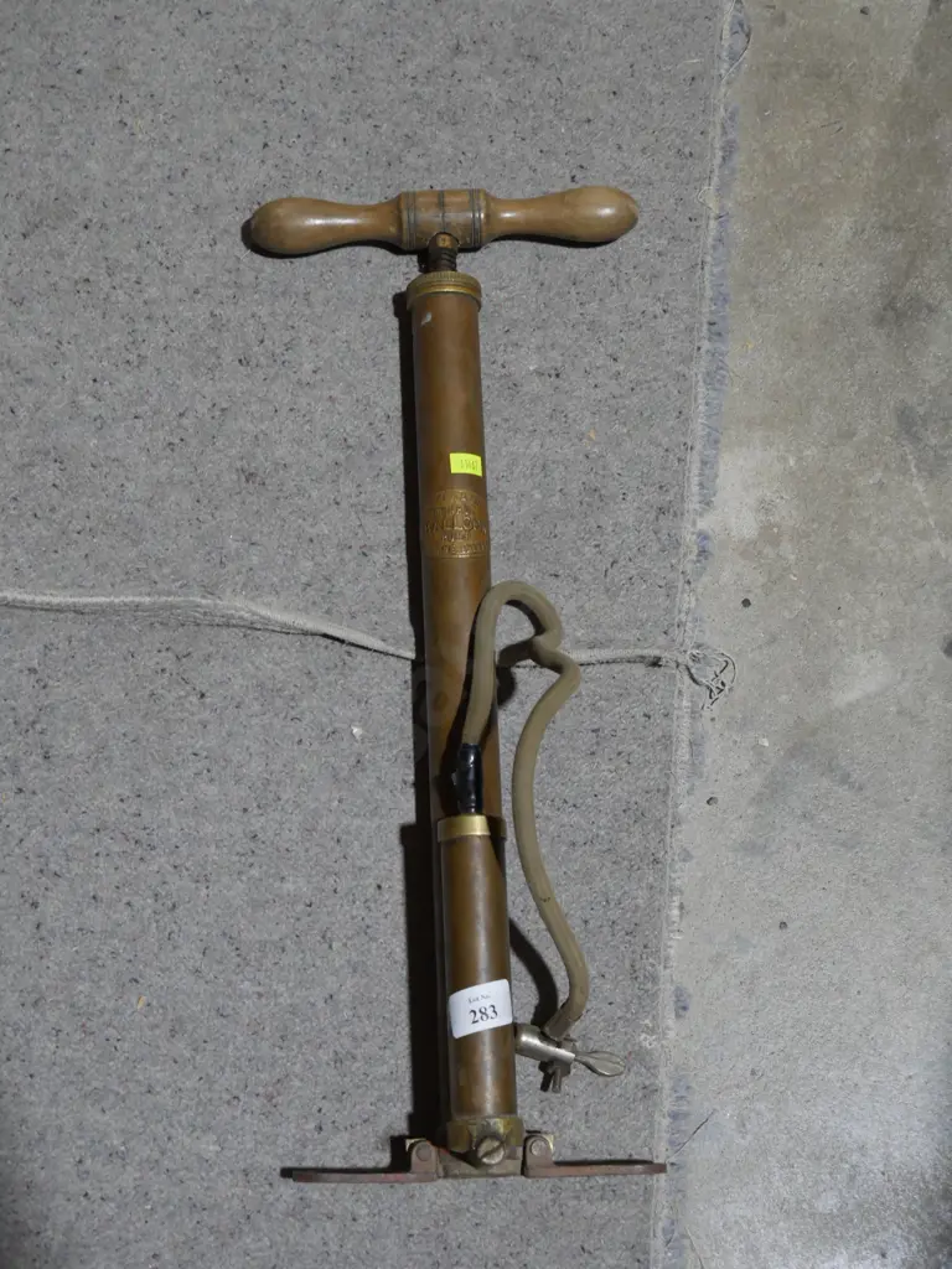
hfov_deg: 27.0
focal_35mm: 54
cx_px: 476
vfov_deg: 35.5
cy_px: 634
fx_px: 1980
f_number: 5.3
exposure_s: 1/60
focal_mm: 27
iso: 640
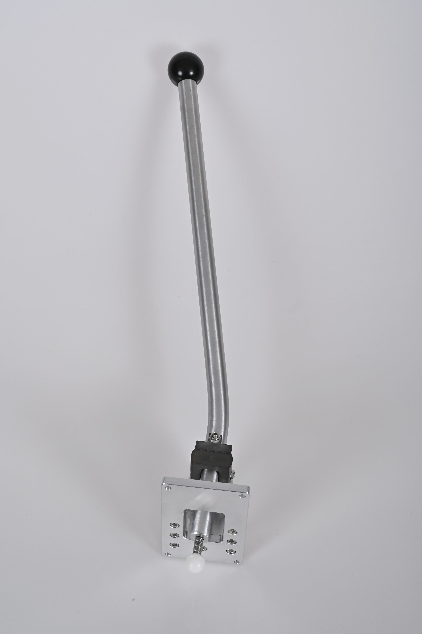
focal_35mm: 63
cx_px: 211
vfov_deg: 31.9
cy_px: 317
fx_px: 1109
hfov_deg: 21.5
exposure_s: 1/160
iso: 100
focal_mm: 63
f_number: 18
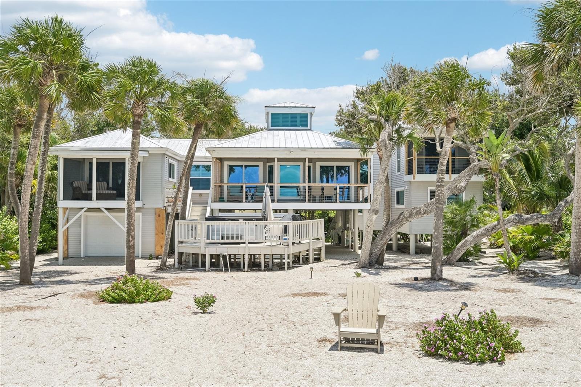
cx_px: 290
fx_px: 484
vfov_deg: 43.6
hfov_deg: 61.9
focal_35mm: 30
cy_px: 194
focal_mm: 30
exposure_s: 1/1600
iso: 400
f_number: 8
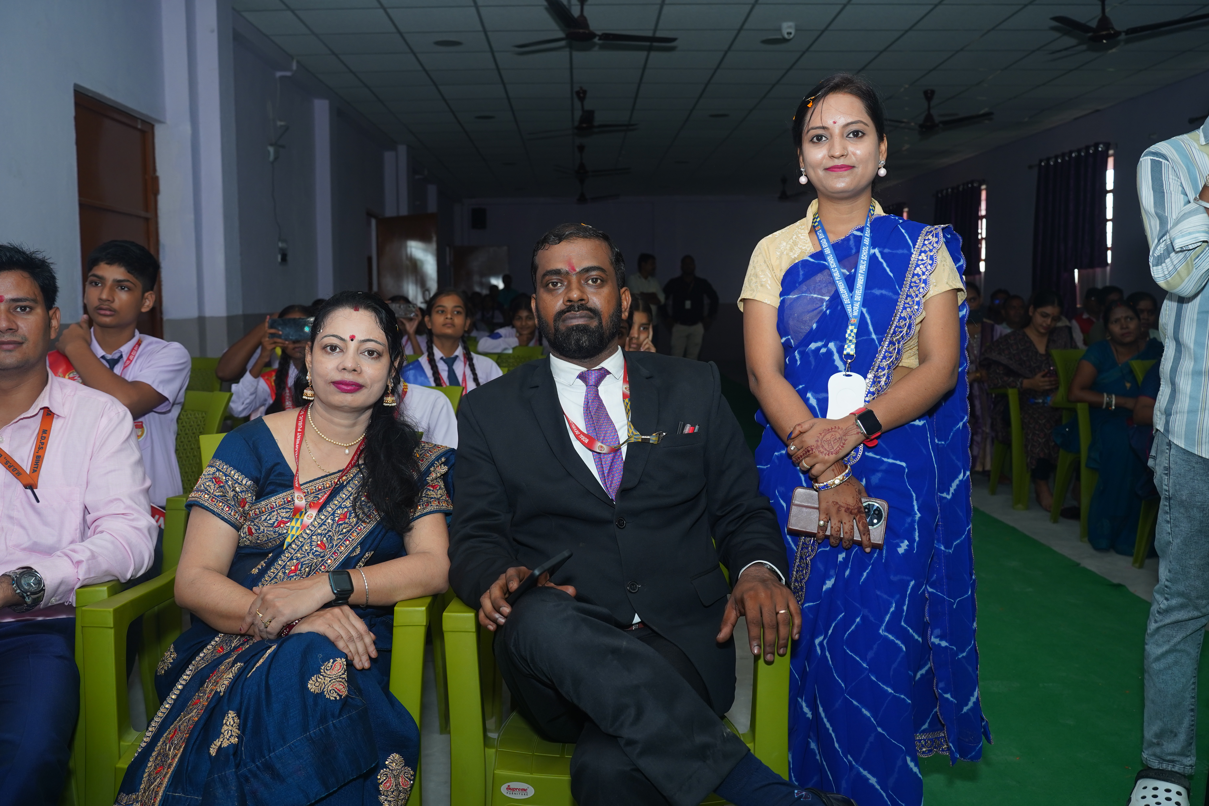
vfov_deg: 45.0
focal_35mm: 29
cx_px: 604
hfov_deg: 63.7
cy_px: 403
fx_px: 974
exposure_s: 1/160
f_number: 5
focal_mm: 29
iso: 640
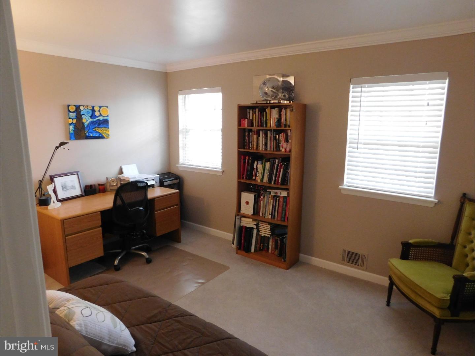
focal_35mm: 23
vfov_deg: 58.9
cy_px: 178
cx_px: 238
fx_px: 316
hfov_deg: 73.9
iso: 400
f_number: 3
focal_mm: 4
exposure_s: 1/30
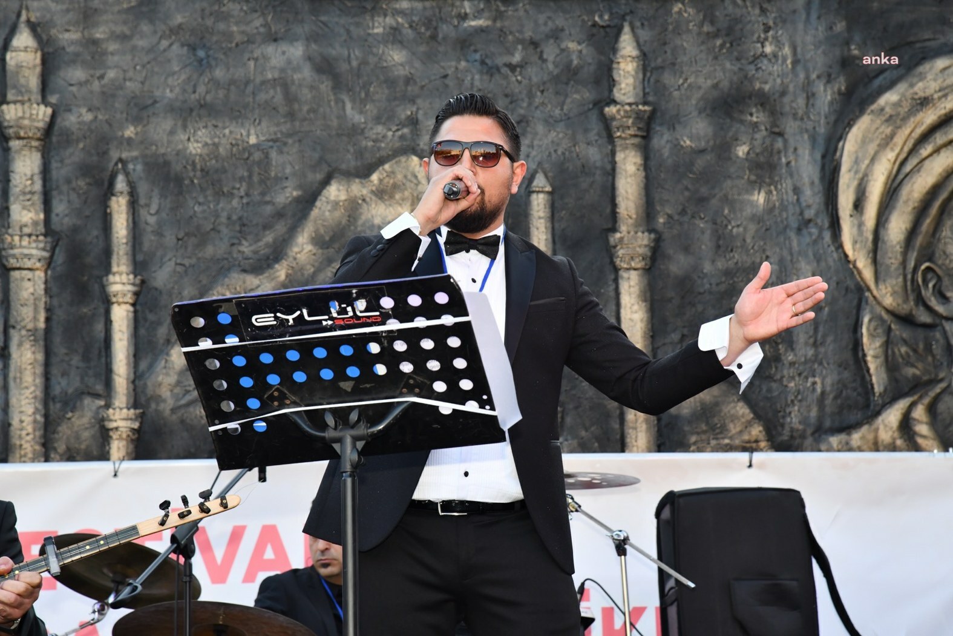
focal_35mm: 120
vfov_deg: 11.4
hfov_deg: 17.1
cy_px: 318
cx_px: 476
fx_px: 3176
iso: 1250
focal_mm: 120
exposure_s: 1/250
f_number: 10
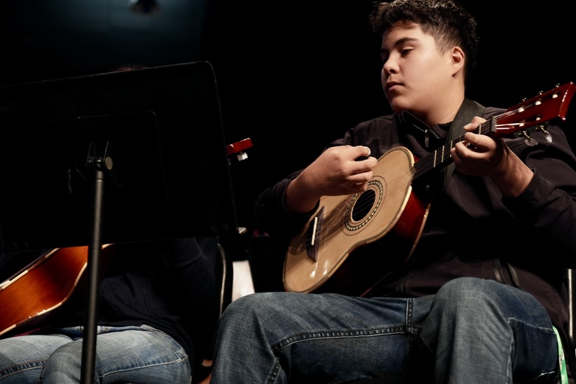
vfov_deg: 14.9
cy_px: 163
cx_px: 259
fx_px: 1472
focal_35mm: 92
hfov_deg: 22.1
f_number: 2.8
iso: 640
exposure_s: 1/80
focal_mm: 69
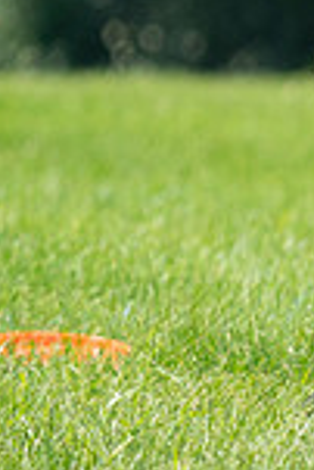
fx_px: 13000
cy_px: 64
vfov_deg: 2.1
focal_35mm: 996
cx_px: 737
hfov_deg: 1.4
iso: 1600
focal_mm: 259
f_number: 5.6
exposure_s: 1/4000
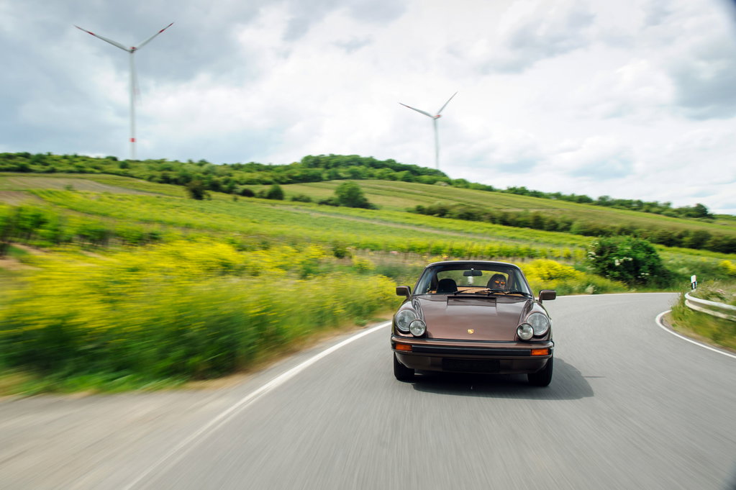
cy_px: 245
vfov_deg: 43.6
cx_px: 368
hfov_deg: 62.0
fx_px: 613
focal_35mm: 30
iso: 100
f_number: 13
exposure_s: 1/25
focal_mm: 20
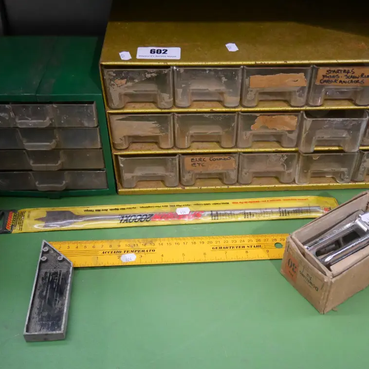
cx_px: 206
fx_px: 519
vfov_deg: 39.2
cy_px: 187
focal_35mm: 43
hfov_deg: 39.1
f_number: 4.2
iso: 3200
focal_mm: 18
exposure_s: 1/50
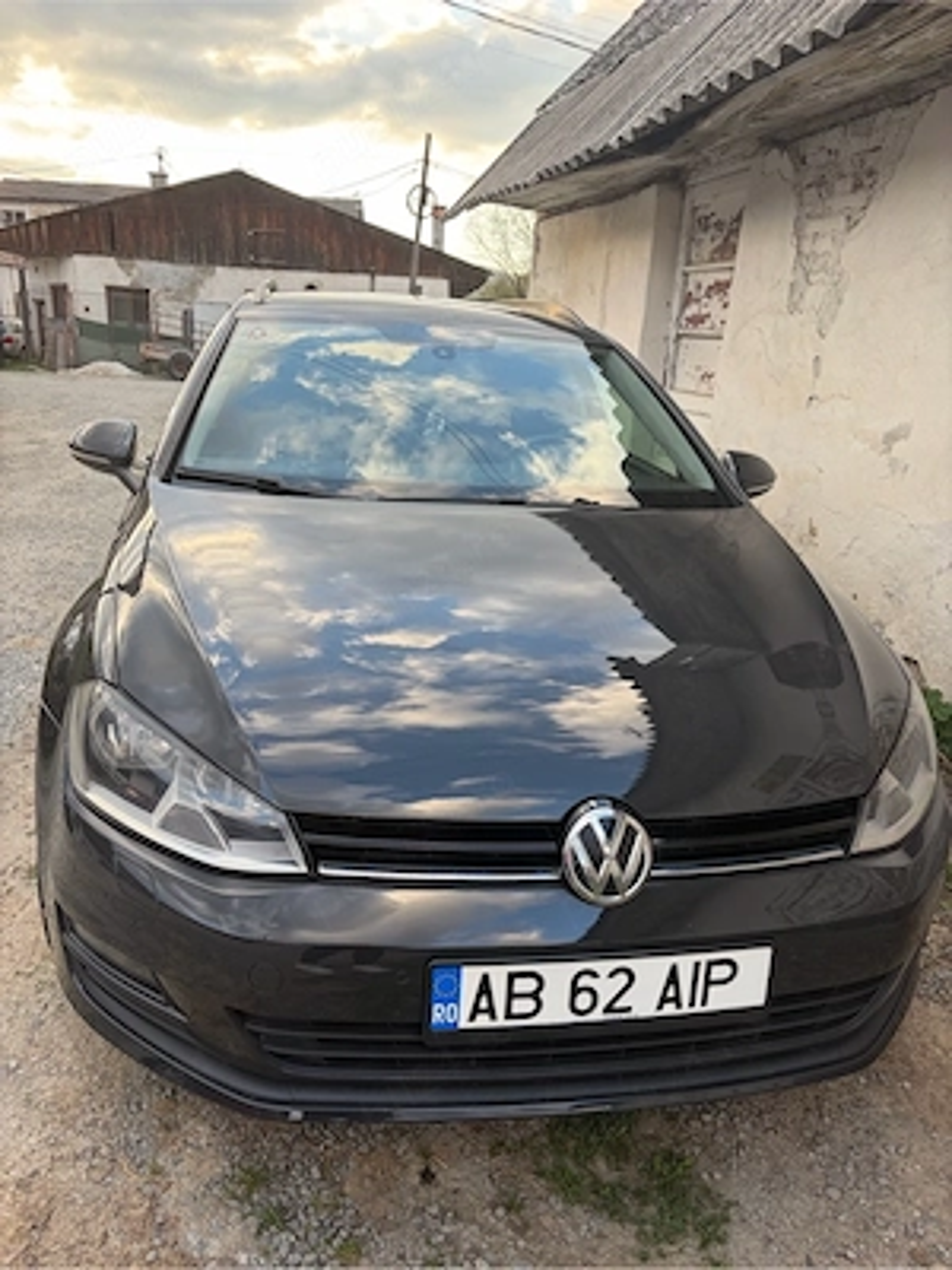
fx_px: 953
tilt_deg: -15.9
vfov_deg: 67.3
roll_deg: -2.2
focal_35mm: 26
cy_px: 635
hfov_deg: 53.1
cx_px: 476
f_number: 1.6
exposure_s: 1/128
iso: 32
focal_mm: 5.96
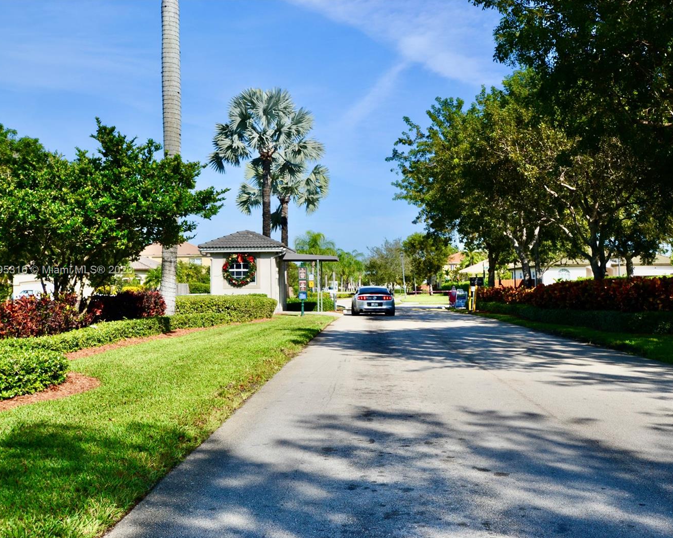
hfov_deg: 44.7
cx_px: 378
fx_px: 817
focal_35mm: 41
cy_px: 271
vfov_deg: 36.5
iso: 100
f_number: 7.1
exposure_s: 1/200
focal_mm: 24
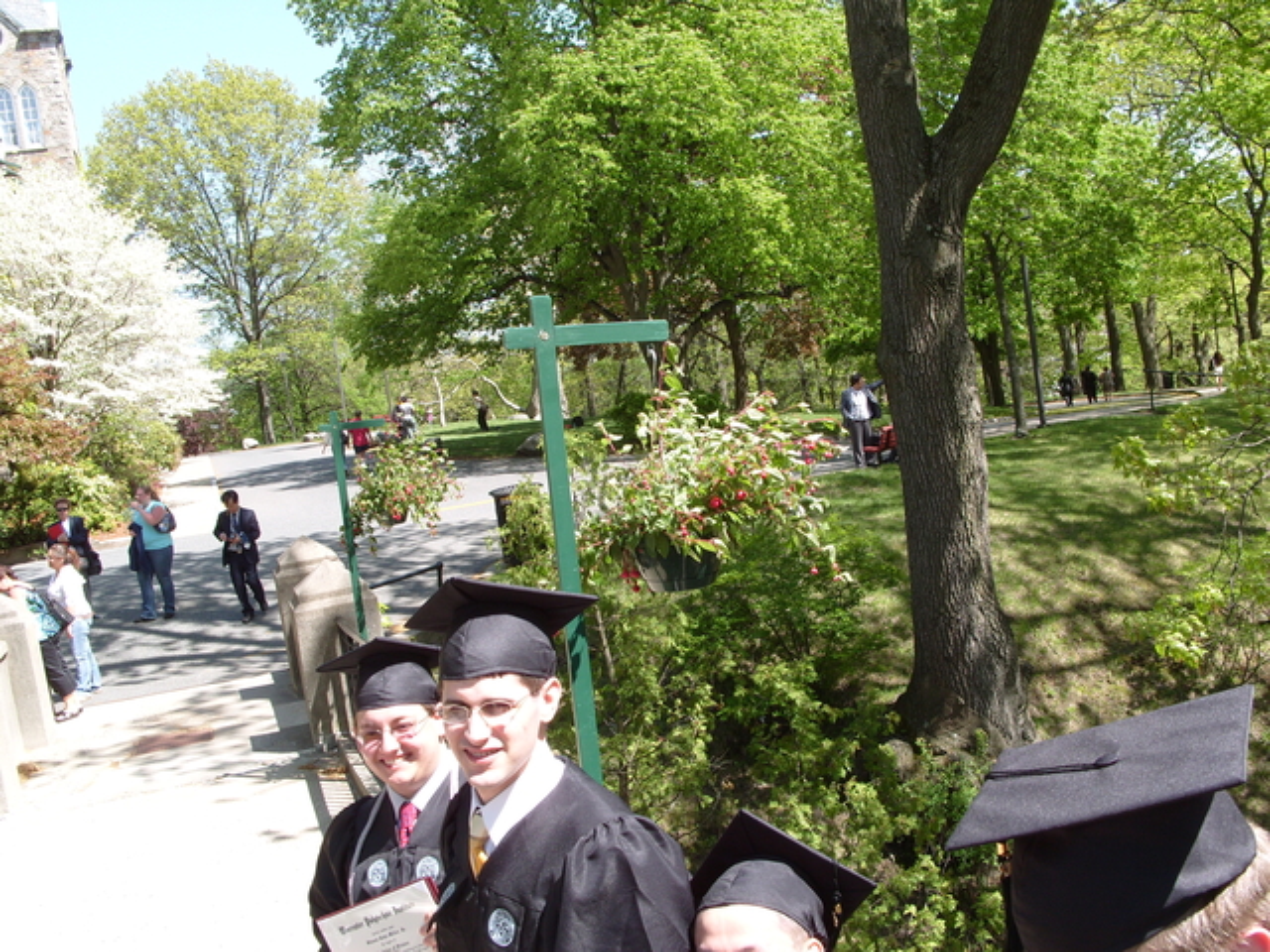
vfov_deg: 40.7
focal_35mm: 35
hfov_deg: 52.6
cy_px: 476
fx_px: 1284
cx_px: 635
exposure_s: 1/250
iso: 80
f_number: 4.8
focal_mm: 7.8
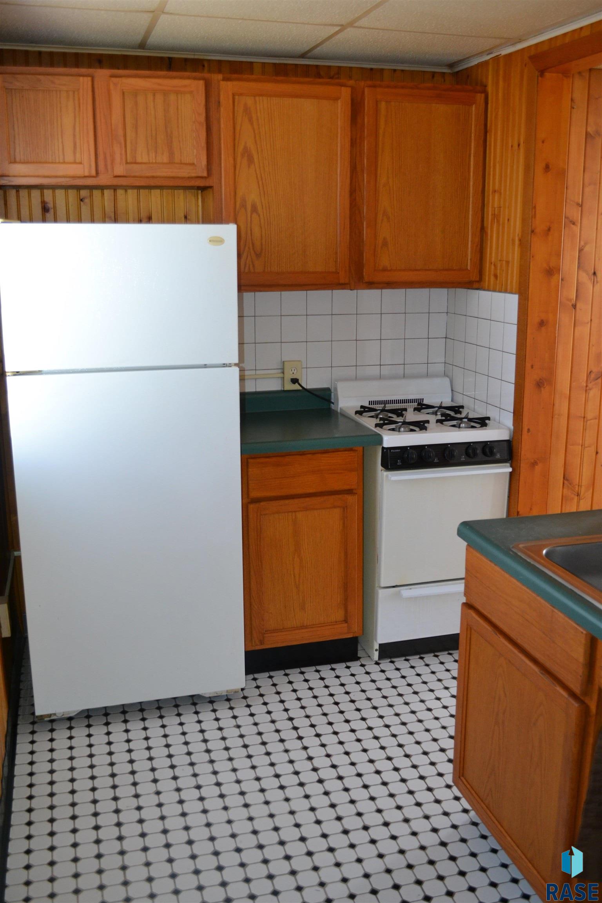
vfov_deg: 57.2
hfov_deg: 40.0
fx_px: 828
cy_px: 452
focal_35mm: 33
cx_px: 301
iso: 800
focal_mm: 22
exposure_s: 1/60
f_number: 4
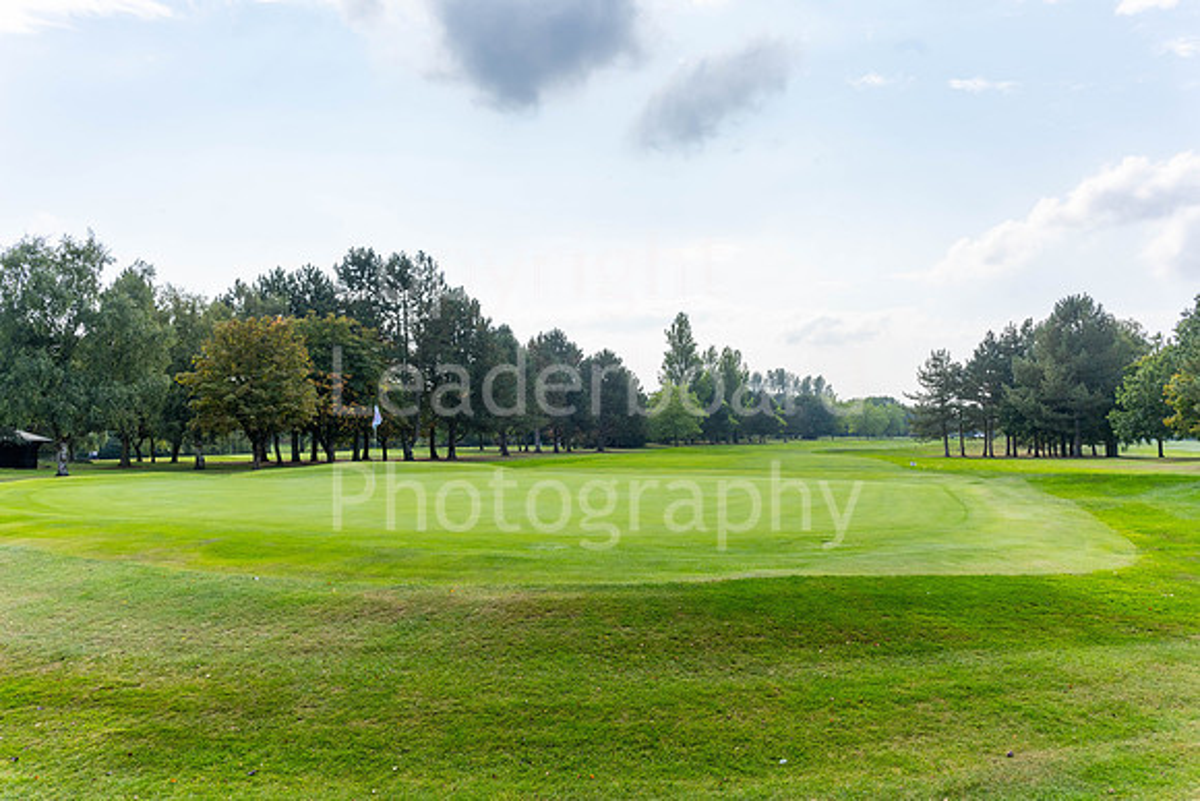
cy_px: 400
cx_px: 600
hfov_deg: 68.4
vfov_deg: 48.8
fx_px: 883
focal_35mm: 26
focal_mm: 26.5
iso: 250
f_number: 8
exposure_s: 1/800
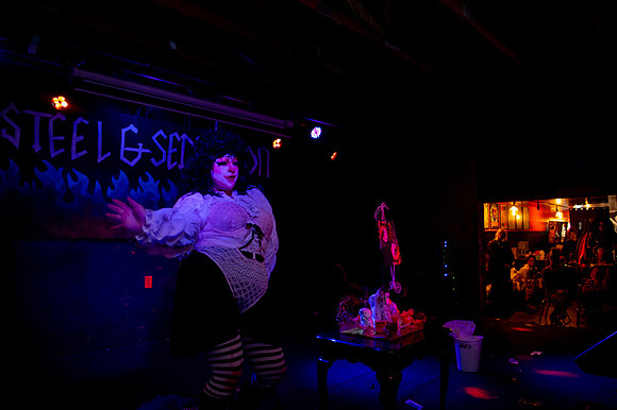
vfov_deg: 52.1
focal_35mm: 25
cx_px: 315
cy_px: 201
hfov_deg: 72.6
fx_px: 420
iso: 5000
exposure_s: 1/60
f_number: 4
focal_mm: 24
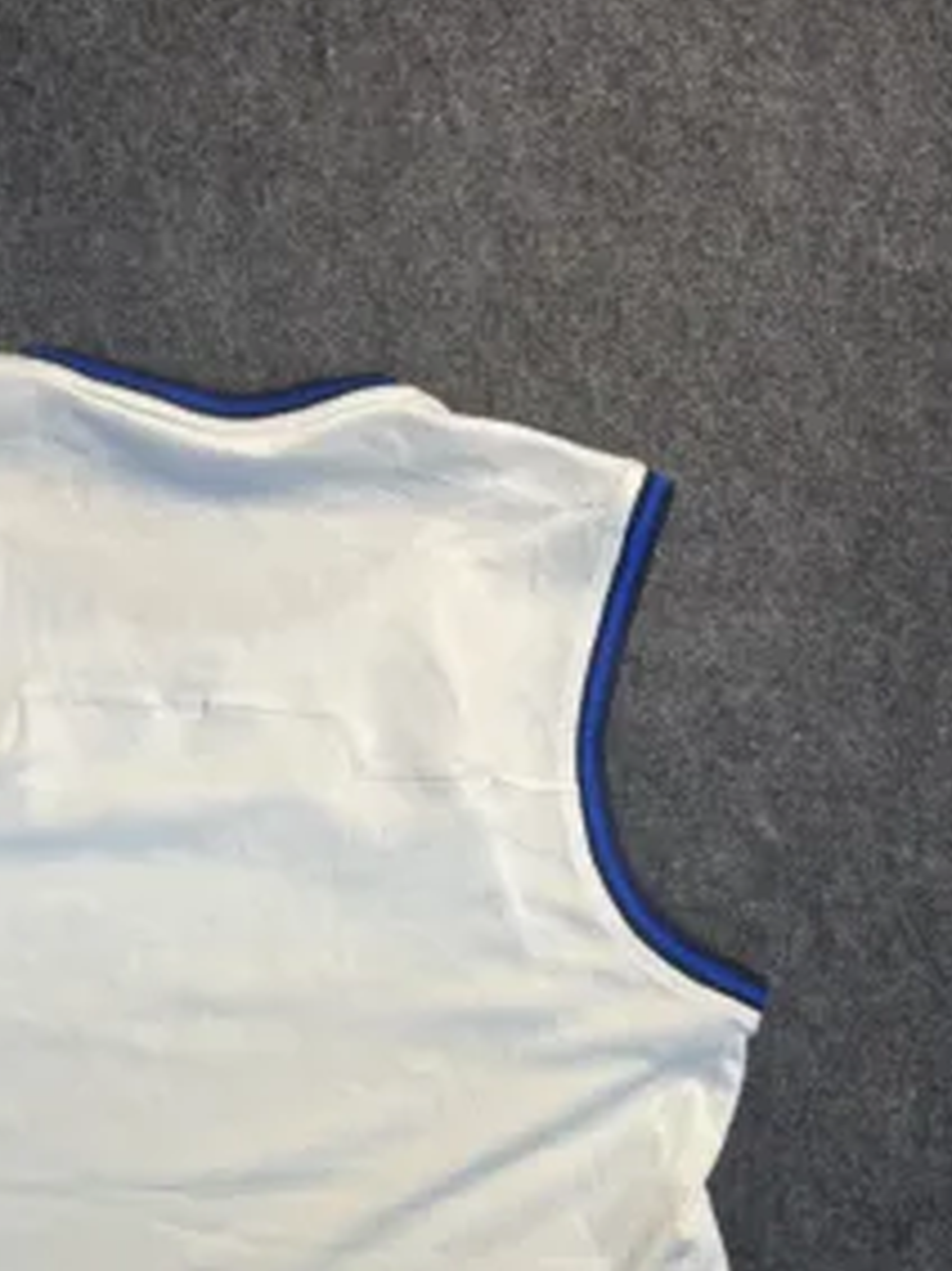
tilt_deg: -63.0
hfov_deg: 29.0
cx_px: 180
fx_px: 1798
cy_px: 1179
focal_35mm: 49
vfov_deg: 36.2
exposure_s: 1/50
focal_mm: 5.7
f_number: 1.5
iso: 64
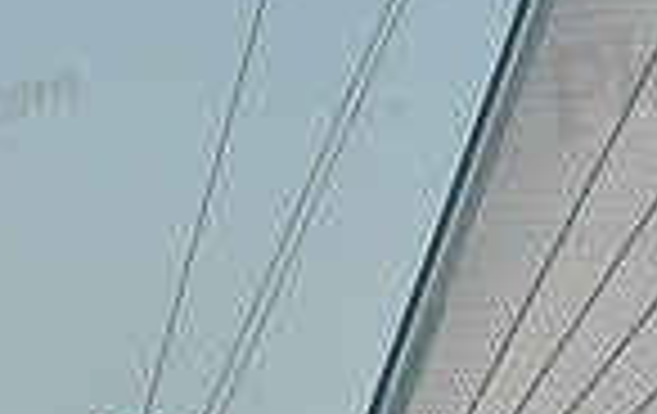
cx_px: 315
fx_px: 9422
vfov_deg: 2.5
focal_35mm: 525
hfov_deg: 4.0
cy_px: 736
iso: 320
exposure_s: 1/640
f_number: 8
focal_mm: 130
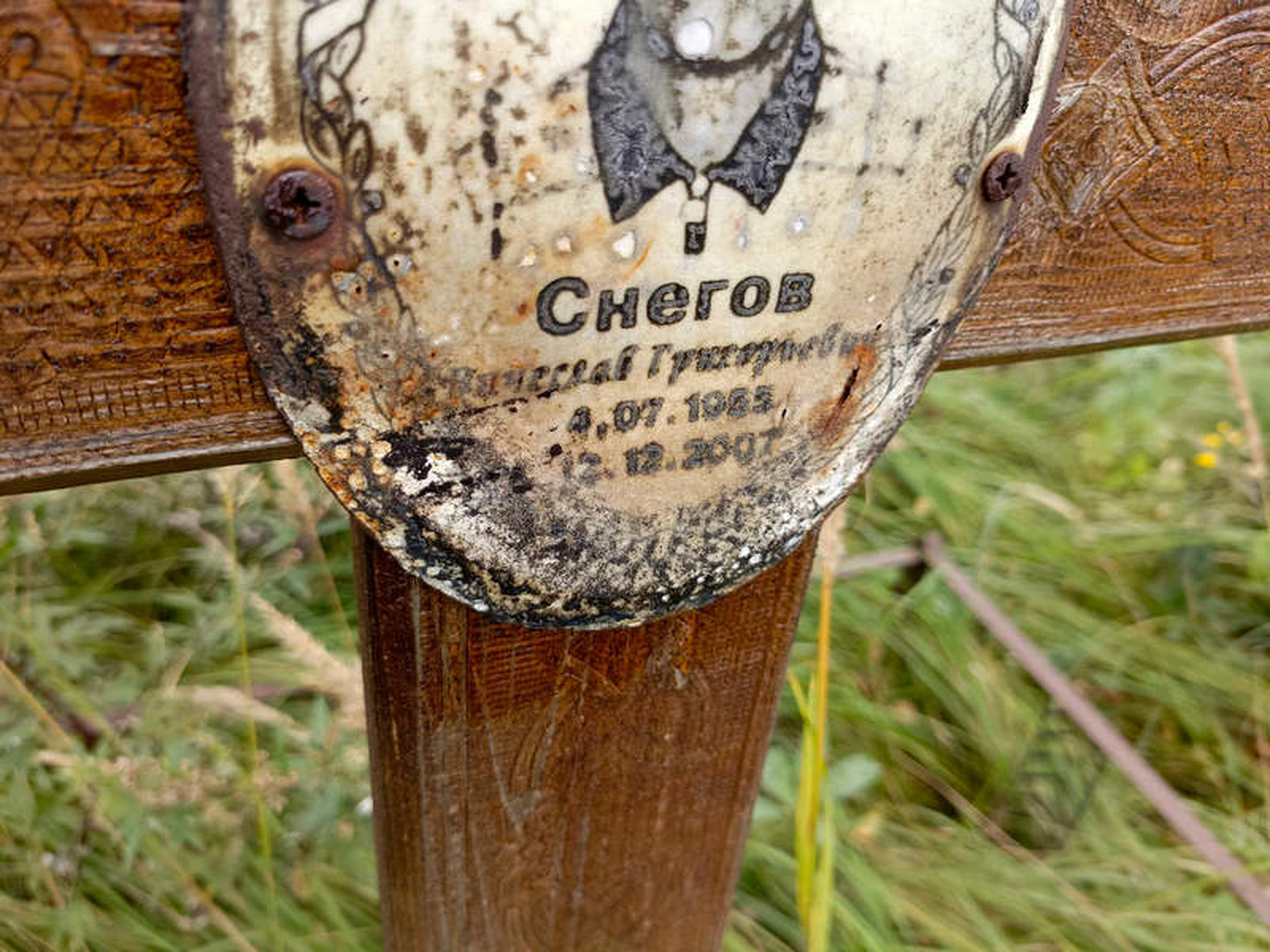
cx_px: 635
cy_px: 476
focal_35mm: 25
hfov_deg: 69.4
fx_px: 917
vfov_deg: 54.9
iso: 111
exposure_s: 1/114
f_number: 1.69
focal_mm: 4.76
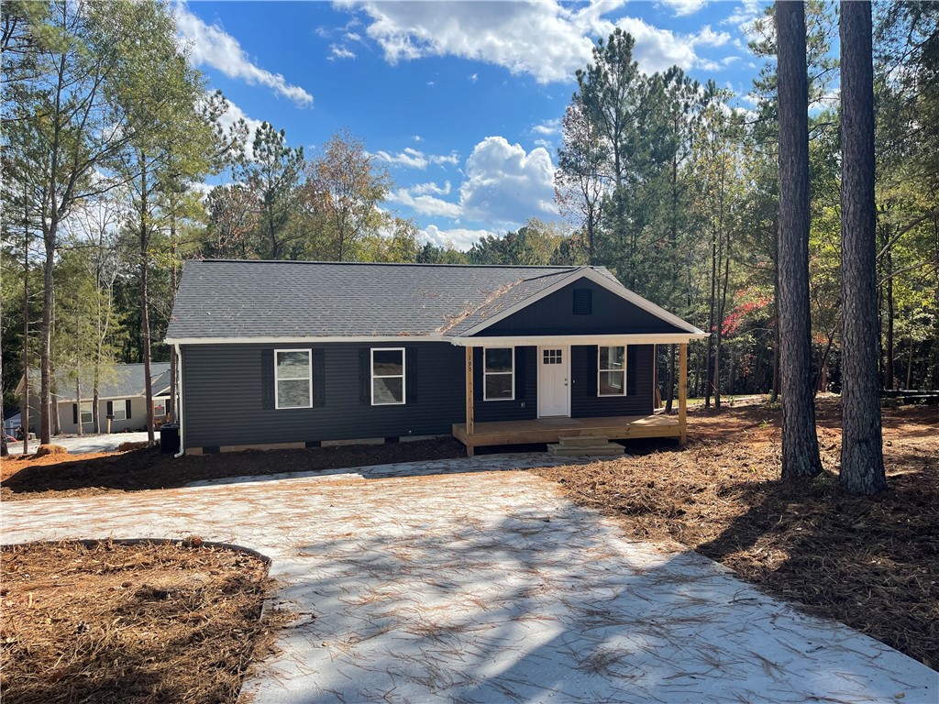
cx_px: 470
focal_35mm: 26
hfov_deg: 67.3
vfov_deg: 53.1
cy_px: 352
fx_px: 705
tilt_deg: -3.2
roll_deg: +0.2
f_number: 1.6
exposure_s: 1/3086
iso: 32
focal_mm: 5.1
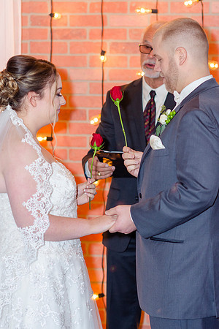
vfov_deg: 16.1
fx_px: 1163
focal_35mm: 128
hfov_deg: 10.8
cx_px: 110
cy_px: 164
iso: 500
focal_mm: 85
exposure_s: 1/160
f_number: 2.5
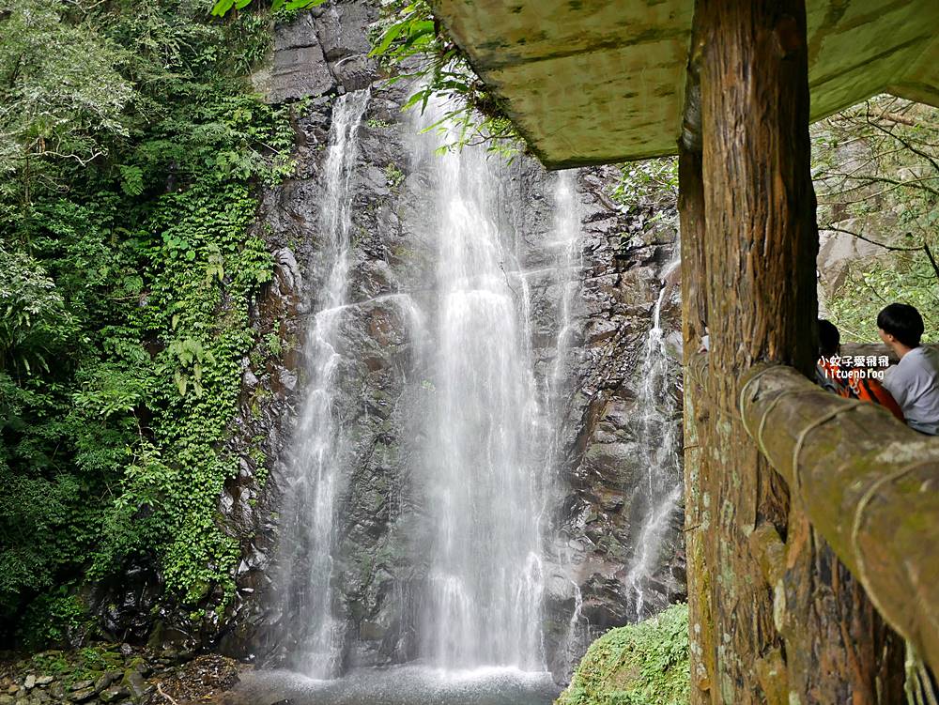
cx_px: 470
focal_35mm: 28
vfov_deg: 49.8
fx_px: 760
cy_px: 352
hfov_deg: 63.4
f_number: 2.5
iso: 400
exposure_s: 1/60
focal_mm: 14
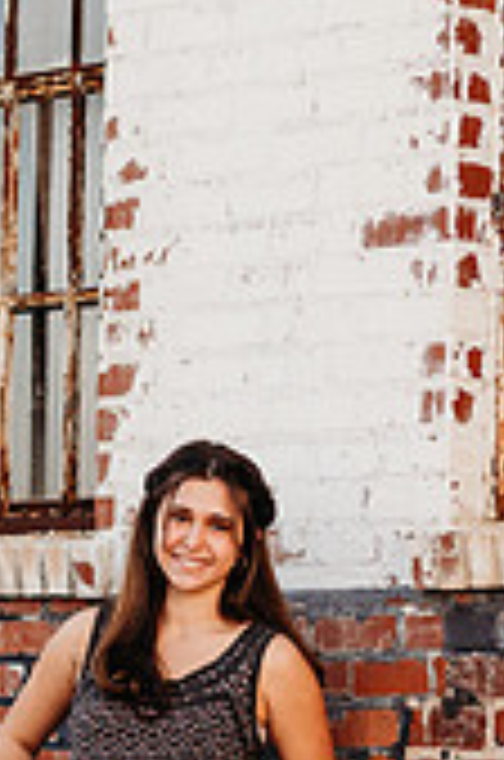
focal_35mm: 227
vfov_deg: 9.1
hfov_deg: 6.0
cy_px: 558
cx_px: 202
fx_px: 4786
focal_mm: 85
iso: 100
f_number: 2.2
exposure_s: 1/640
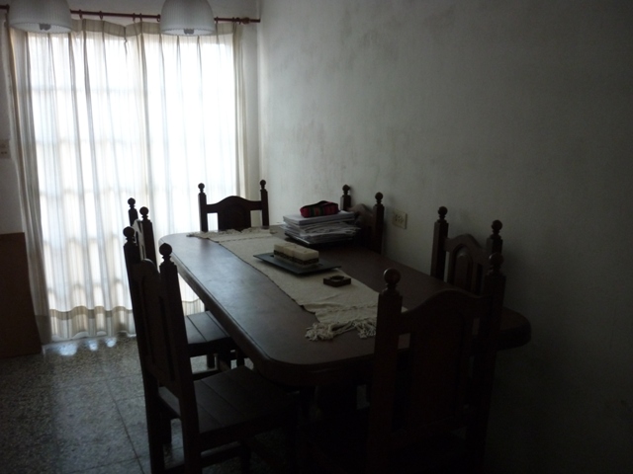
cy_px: 237
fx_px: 603
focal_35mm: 33
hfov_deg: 55.4
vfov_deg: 42.9
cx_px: 316
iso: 320
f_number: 2.8
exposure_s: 1/30
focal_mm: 5.5
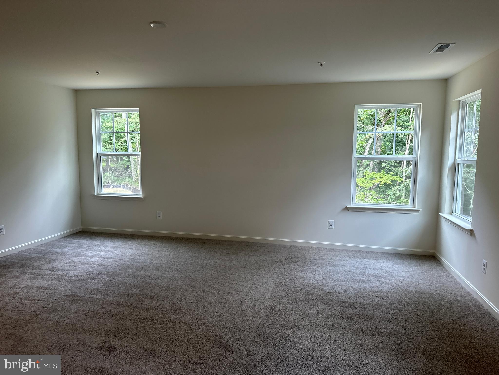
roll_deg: -0.8
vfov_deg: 56.8
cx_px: 250
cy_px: 188
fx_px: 346
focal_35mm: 24
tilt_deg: -4.2
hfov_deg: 71.6
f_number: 1.78
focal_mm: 6.86
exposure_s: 1/120
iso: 125
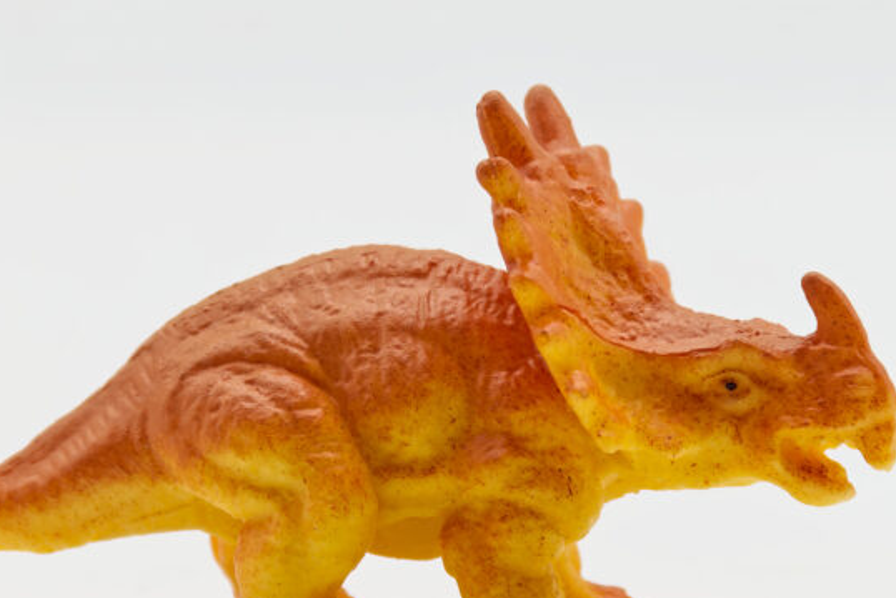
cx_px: 485
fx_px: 9958
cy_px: 340
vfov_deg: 3.4
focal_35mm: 400
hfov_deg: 5.2
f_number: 13
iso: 100
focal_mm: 140
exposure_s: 1/30
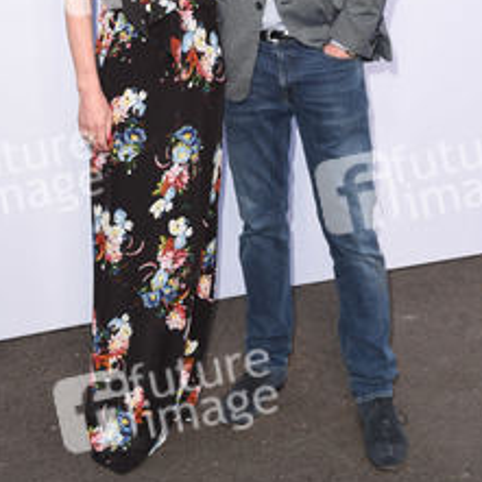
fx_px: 1166
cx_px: 230
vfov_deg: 22.9
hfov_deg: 23.4
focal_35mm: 74
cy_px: 74
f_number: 5.6
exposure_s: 1/250
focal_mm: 48
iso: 800
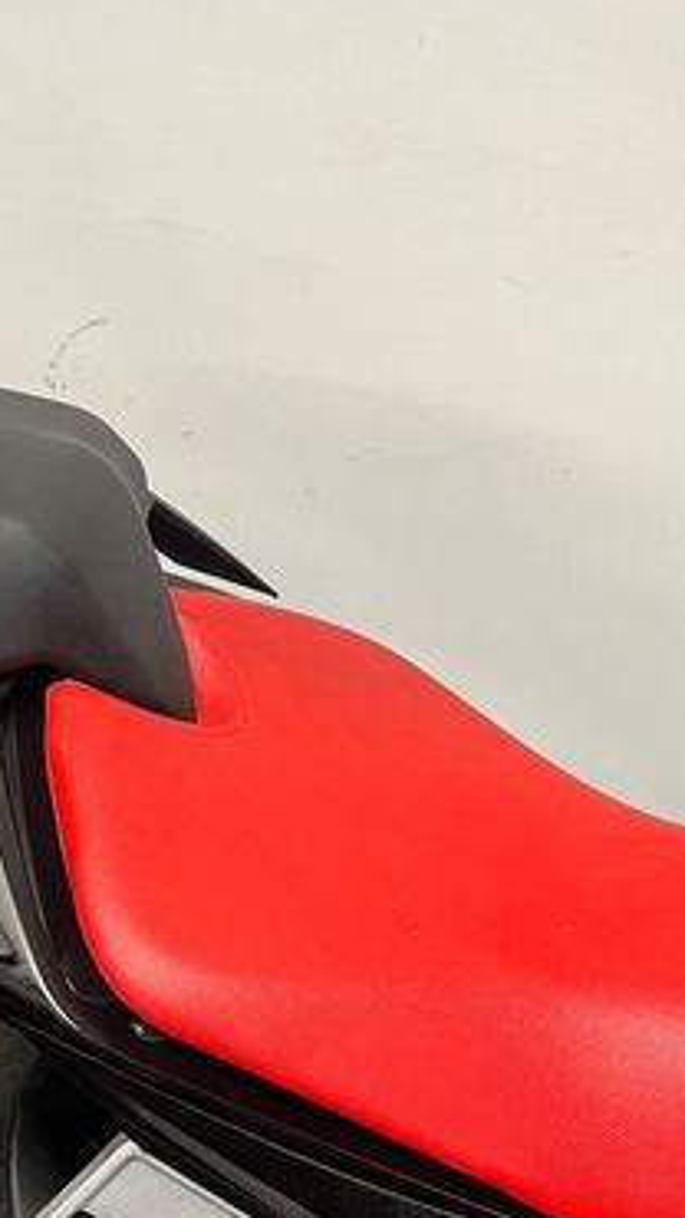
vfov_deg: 42.0
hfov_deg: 24.4
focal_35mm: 49
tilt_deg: -35.9
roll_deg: -1.3
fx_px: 1583
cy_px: 698
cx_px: 287
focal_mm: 5.1
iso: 100
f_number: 1.6
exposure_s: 1/50
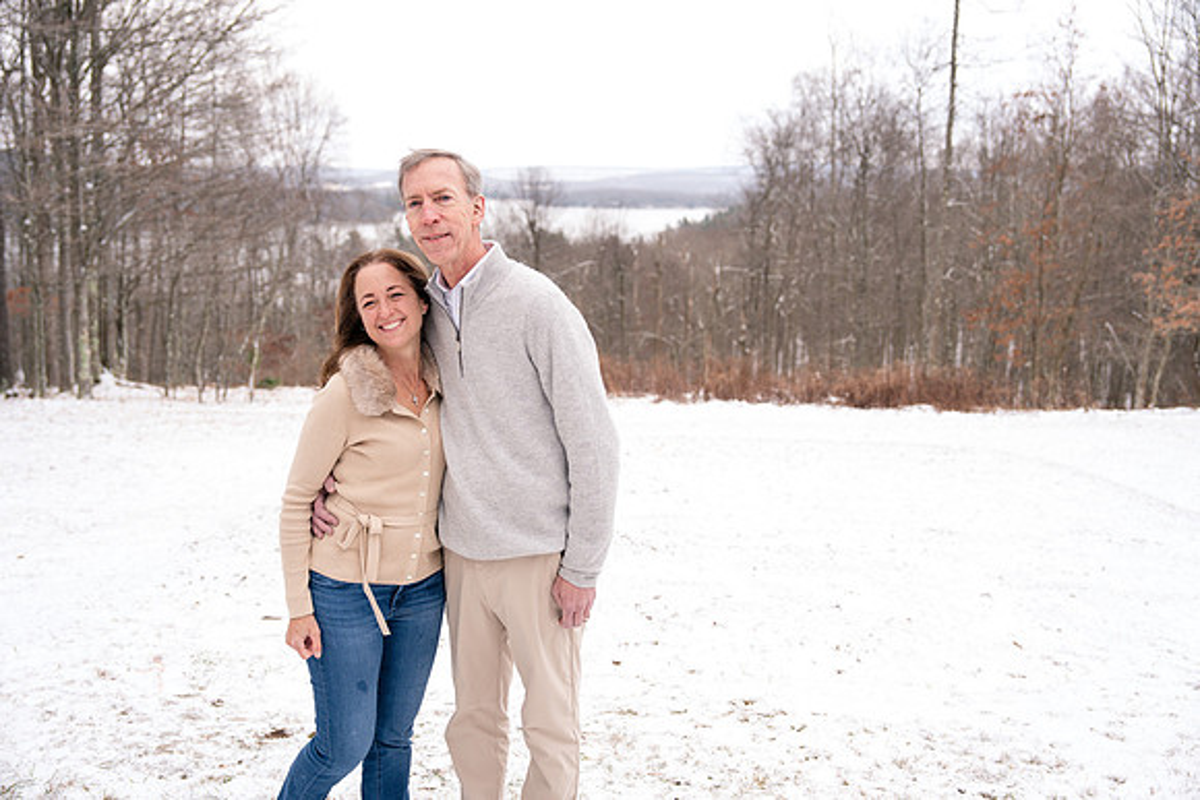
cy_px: 400
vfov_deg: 37.9
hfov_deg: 54.4
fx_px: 1167
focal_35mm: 35
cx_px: 600
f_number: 3.2
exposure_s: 1/250
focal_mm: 35
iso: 400
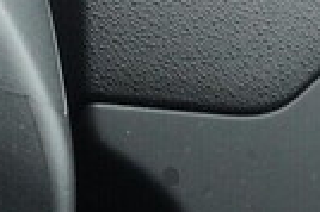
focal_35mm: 148
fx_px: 1314
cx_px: 506
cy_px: 395
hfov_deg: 13.0
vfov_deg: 8.8
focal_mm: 24
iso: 6400
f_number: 6.3
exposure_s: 1/250
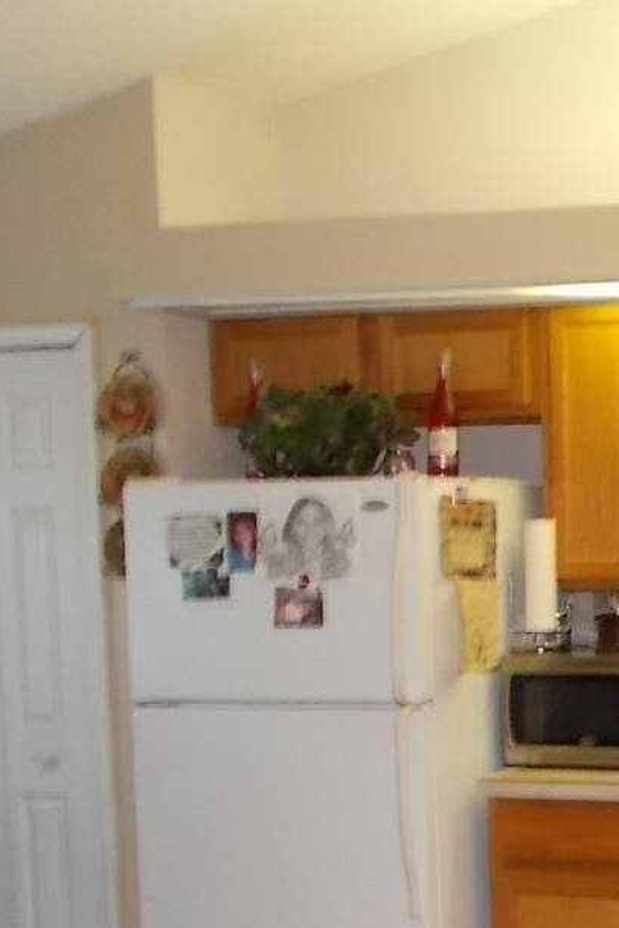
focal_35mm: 71
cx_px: 1022
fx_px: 1831
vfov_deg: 28.2
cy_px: 643
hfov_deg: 16.8
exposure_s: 1/25
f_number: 3.2
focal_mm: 4.6
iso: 250
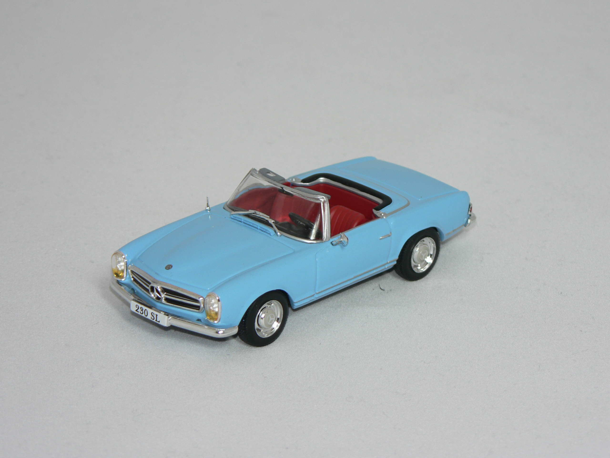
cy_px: 229
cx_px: 305
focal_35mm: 147
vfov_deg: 10.1
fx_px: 2590
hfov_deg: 13.4
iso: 80
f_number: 3.3
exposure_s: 1/80
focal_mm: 24.6
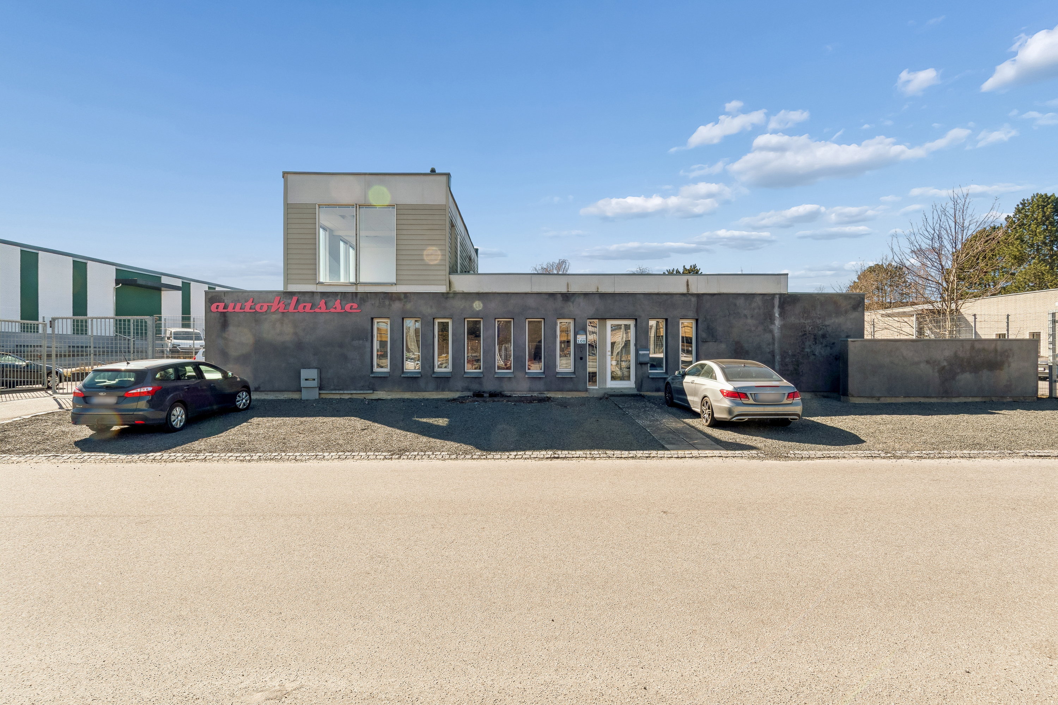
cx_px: 529
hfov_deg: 90.0
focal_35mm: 18
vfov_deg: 67.4
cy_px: 352
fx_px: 529
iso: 100
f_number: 13
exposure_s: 1/160
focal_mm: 12
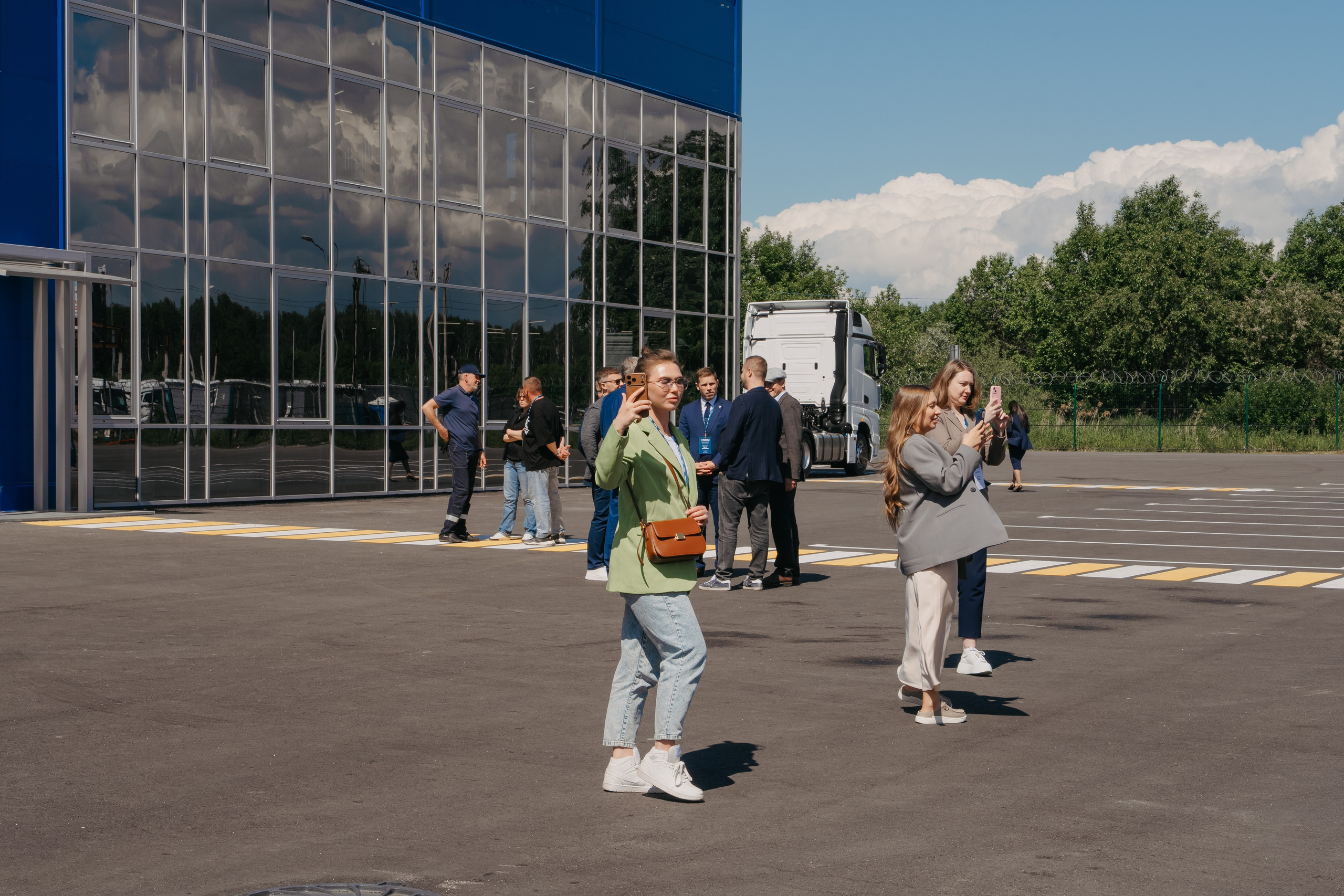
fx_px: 2613
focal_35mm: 70
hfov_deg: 28.8
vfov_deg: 19.5
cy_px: 448
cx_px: 672
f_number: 18
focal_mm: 70
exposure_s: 1/160
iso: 160
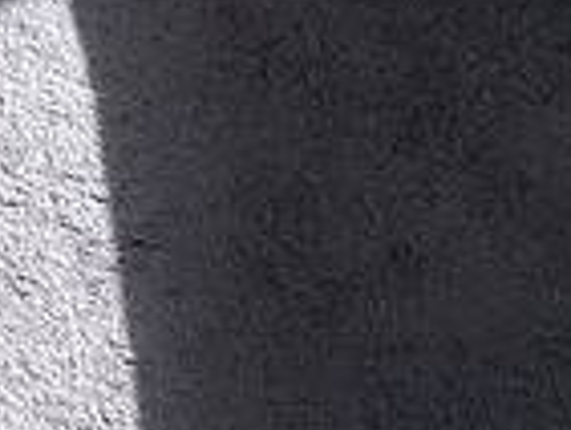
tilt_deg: -27.1
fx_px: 1634
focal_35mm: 99
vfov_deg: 11.8
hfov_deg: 18.4
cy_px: -645
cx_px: -170
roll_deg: -0.6
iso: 200
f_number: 2.2
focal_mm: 2.22
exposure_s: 1/99
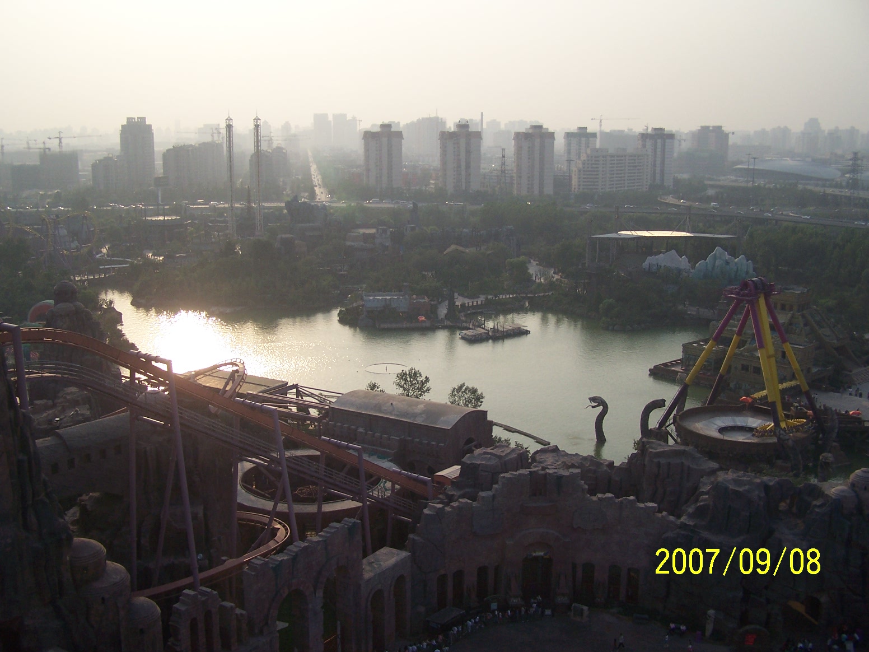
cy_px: 326
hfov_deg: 49.0
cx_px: 434
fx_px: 954
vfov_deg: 37.7
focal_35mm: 38
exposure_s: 1/1000
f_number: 2.8
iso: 80
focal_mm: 6.3
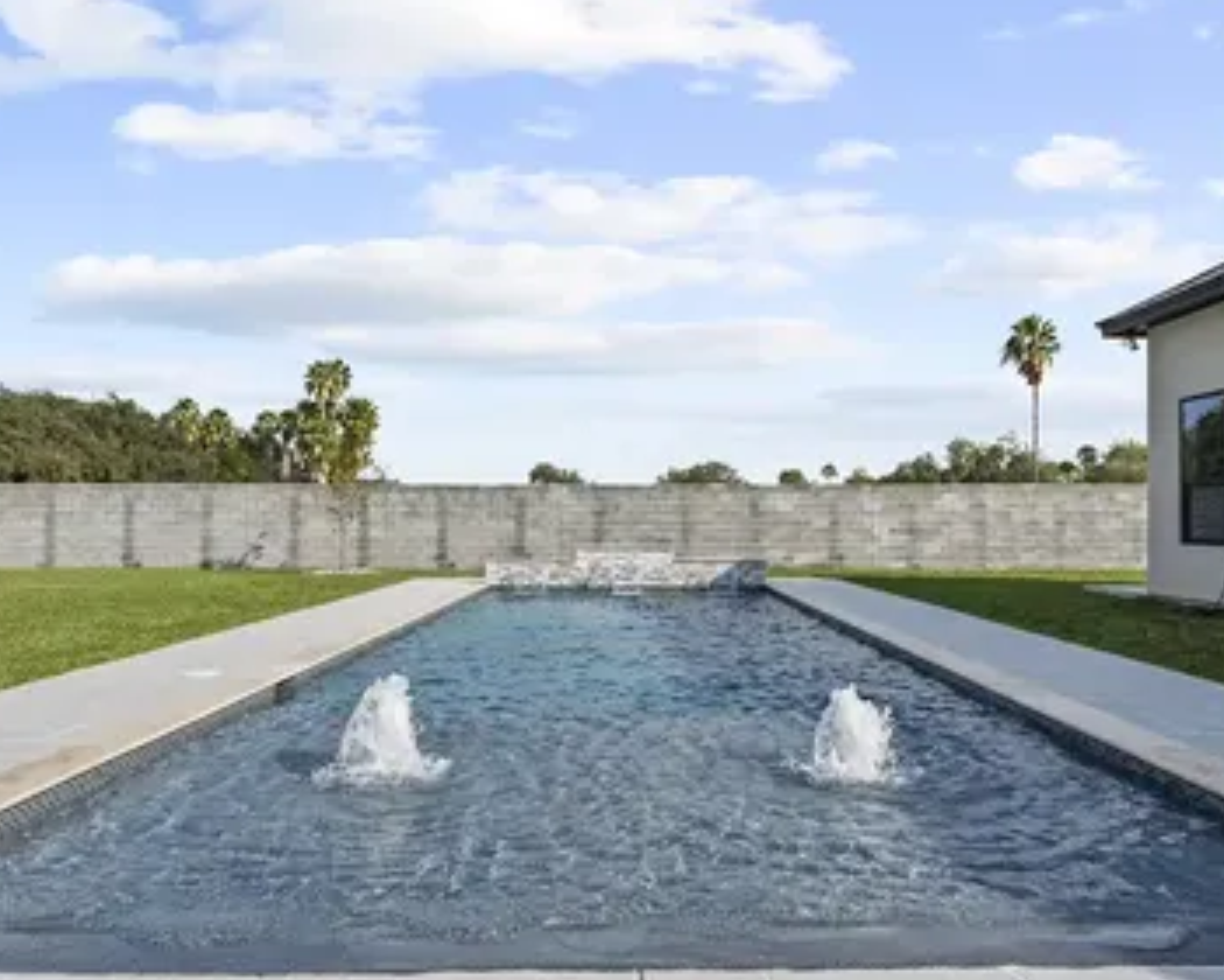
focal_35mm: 24
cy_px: 502
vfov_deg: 58.8
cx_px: 633
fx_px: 869
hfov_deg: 70.3
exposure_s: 1/500
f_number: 8
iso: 100
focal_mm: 14
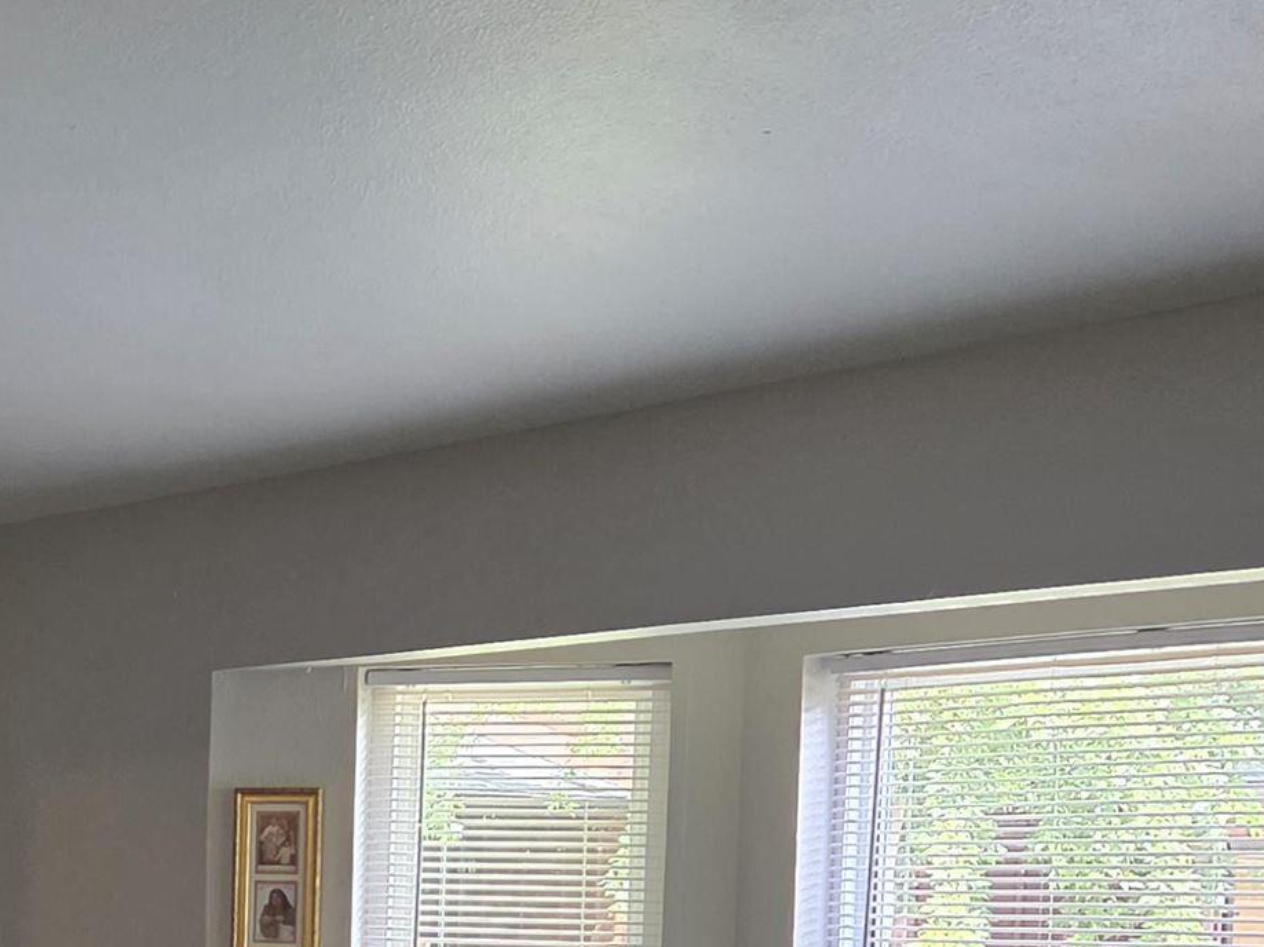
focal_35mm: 77
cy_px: 980
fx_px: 2811
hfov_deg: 23.1
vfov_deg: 18.6
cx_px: -268
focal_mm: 5.4
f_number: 1.8
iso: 320
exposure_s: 1/120
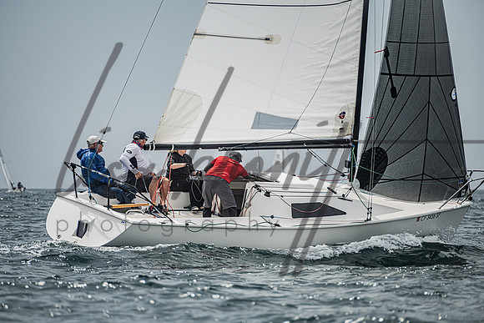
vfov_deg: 3.4
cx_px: 242
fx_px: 5435
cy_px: 162
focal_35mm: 404
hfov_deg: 5.1
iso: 320
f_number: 8
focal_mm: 400
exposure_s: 1/2500
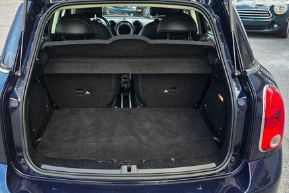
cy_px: 100
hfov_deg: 54.2
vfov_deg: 37.9
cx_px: 126
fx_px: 281
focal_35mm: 35
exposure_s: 1/120
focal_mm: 6.3
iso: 40
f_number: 1.7
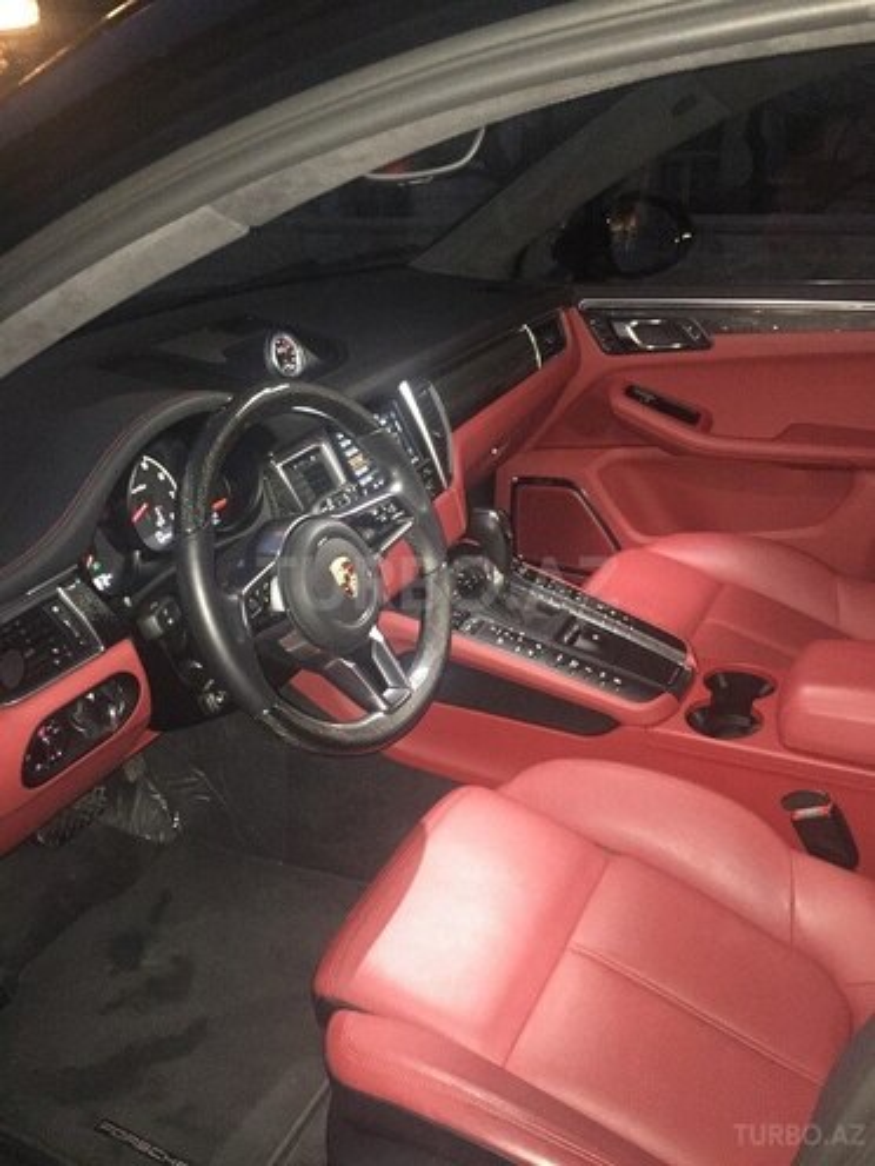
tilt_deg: -26.5
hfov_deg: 48.2
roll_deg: +3.6
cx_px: 438
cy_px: 583
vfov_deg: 61.7
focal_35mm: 29
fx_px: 977
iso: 640
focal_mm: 4.15
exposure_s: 1/17
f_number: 2.2
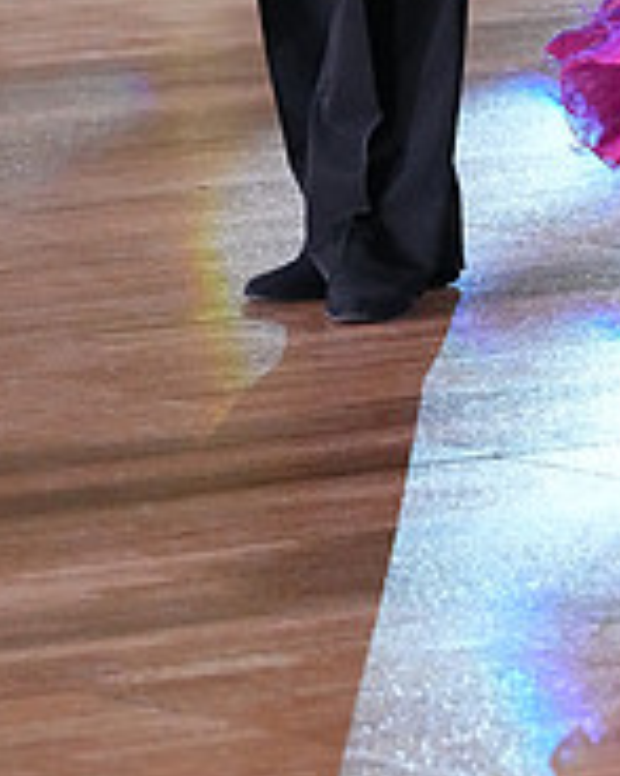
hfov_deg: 3.5
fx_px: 10238
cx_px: 694
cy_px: -358
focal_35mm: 446
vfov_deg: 4.3
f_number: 5.6
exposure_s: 1/400
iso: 10000
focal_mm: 151
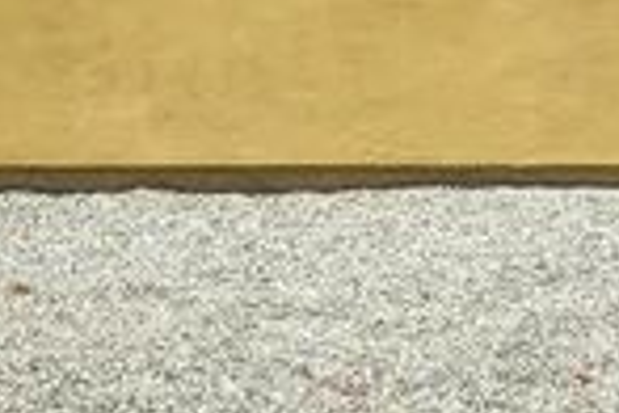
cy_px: -19
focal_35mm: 219
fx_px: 3774
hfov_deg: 9.0
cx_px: -442
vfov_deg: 6.2
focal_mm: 31.5
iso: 400
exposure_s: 1/200
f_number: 18
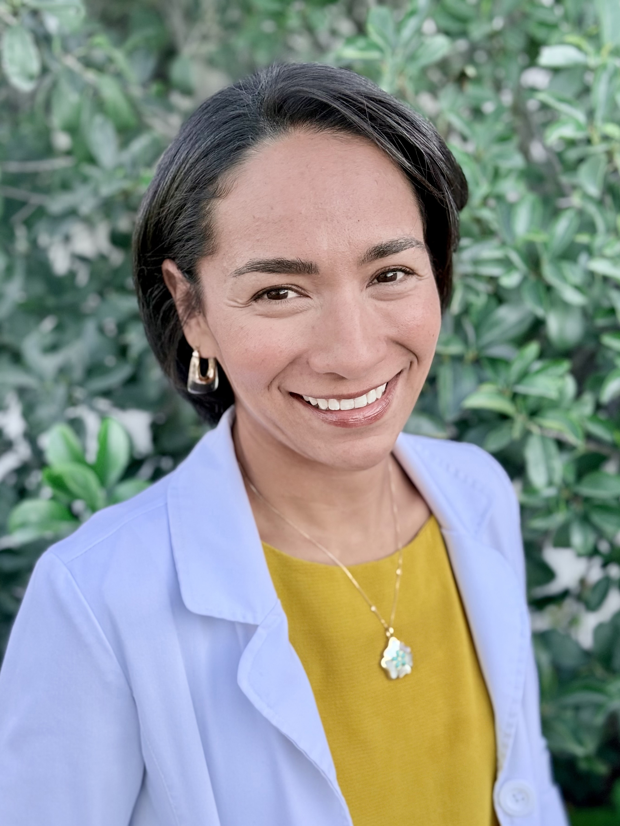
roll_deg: +1.4
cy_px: 413
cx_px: 310
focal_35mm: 48
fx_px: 1146
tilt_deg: -14.5
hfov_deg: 30.3
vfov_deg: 39.7
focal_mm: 6.76
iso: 64
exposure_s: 1/409
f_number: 1.78
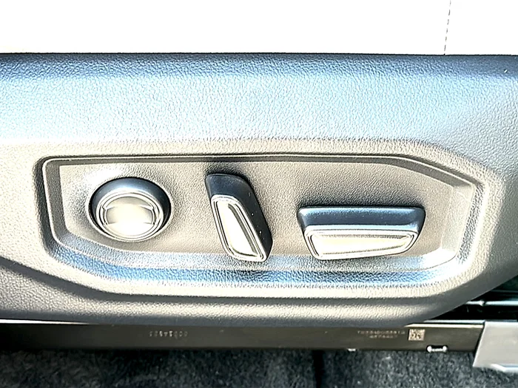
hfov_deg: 38.9
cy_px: 194
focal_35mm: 49
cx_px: 259
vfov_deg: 29.7
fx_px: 733
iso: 64
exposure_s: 1/111
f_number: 1.78
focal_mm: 6.86
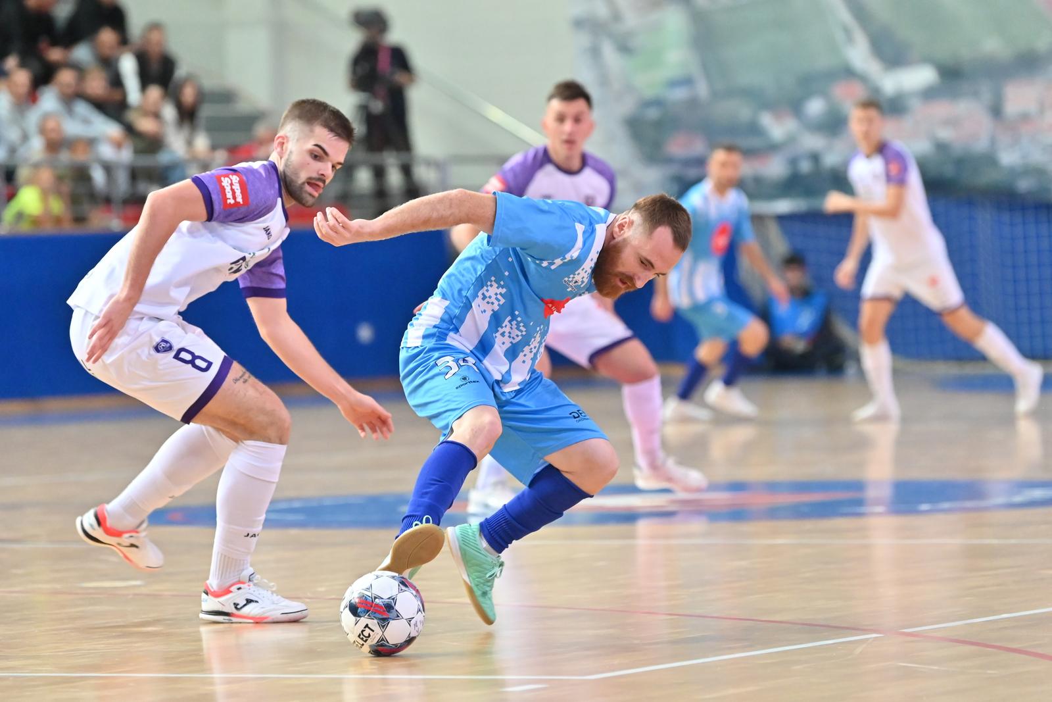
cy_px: 351
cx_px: 526
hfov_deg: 13.2
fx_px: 4530
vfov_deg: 8.9
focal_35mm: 155
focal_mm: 155
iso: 4000
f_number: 2.8
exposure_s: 1/1000
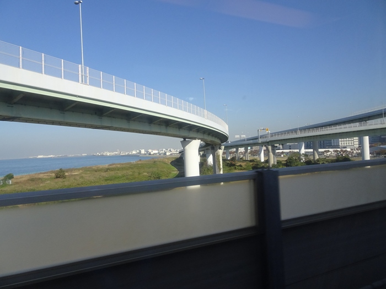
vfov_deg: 56.8
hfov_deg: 71.6
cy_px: 144
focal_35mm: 24
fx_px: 268
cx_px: 193
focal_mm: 4.1
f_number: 3.5
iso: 160
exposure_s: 1/1000
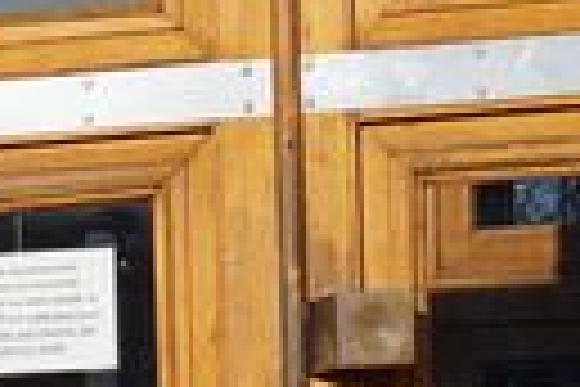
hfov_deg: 9.9
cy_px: 1071
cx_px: -706
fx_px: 3029
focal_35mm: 188
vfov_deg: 6.7
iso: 100
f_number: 8
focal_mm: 18
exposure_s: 1/500
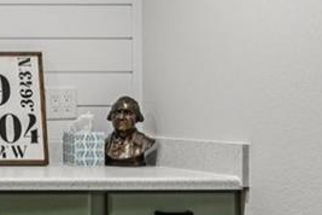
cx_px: -259
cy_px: 97
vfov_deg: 16.3
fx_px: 751
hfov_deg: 18.7
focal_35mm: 84
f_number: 8
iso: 320
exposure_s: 1/15
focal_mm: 14
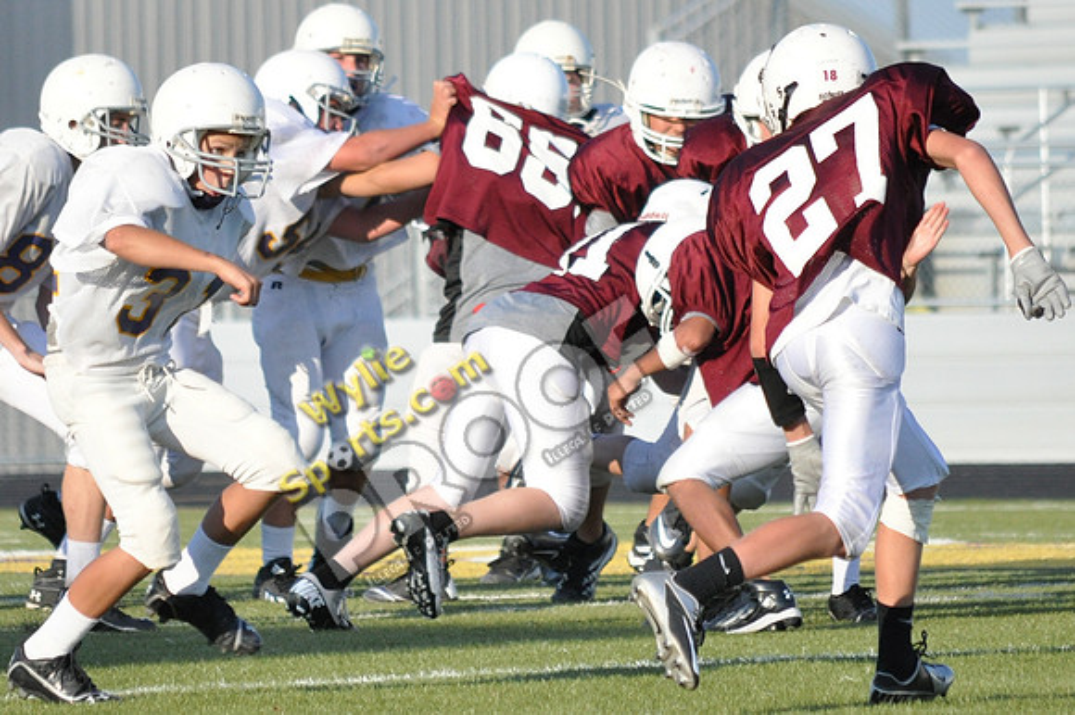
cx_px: 538
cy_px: 358
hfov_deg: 6.9
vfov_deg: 4.6
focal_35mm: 300
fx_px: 8953
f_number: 5.6
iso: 800
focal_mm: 200
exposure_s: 1/1600
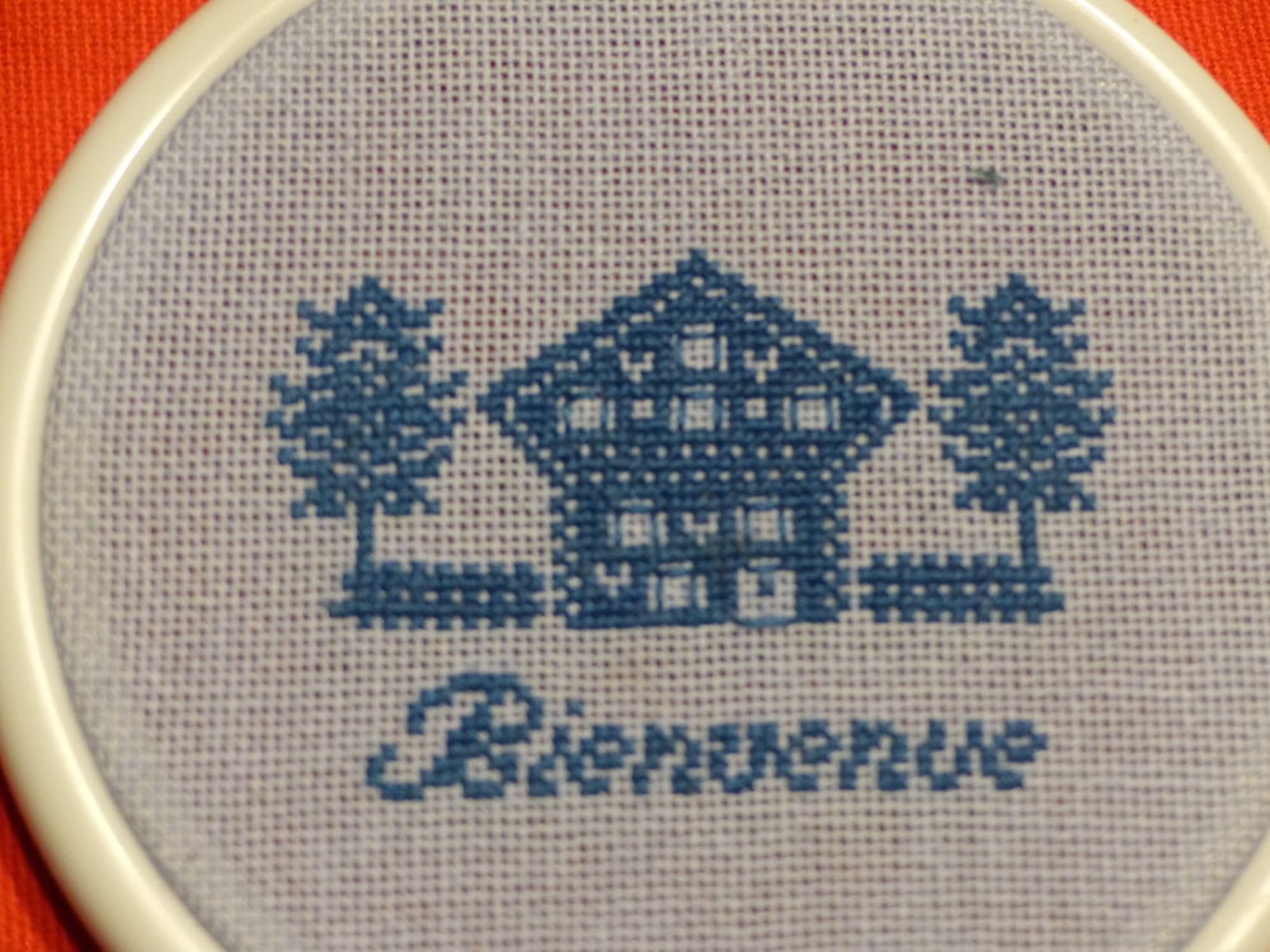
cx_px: 635
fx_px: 2972
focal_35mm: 81
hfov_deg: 24.1
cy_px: 476
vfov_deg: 18.2
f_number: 2.8
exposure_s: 1/50
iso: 400
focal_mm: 14.5
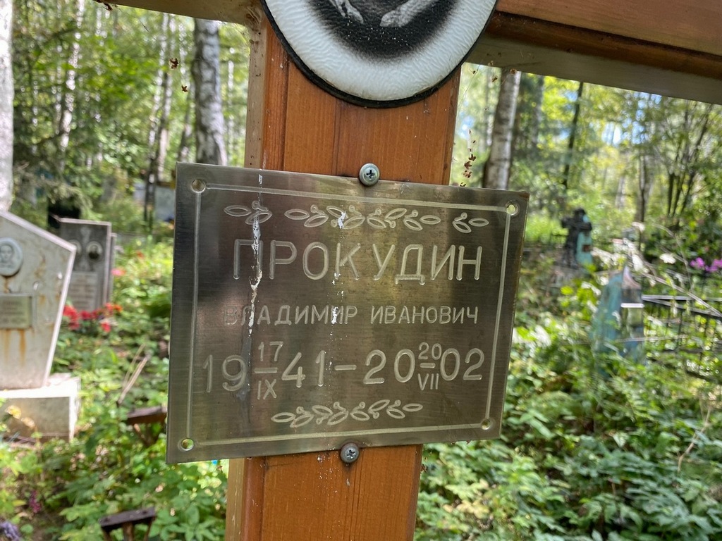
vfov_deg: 53.1
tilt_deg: -10.6
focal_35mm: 26
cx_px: 361
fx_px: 542
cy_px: 270
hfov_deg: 67.3
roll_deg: -4.2
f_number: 1.8
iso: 40
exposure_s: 1/122
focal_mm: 4.25
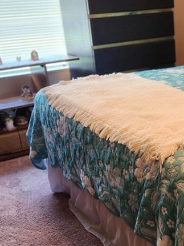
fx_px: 454
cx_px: 187
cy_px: 146
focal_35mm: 64
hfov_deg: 22.0
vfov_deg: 30.2
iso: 320
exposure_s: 1/120
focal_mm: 5.4
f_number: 1.8
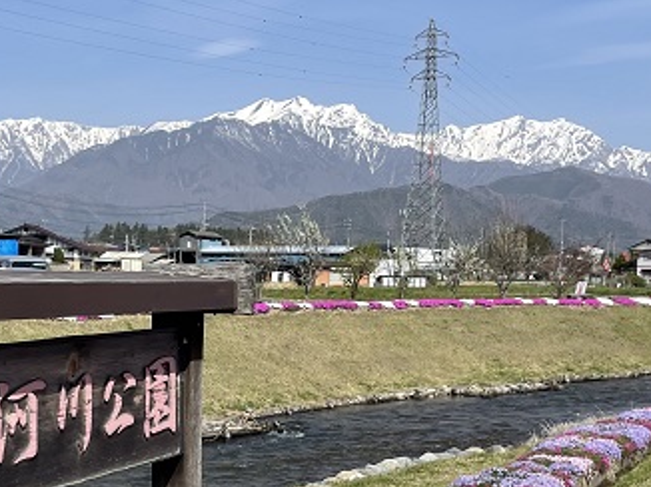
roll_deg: -1.1
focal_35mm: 65
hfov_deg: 29.7
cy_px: 402
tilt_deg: -5.1
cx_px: 245
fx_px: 1222
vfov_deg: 22.2
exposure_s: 1/3861
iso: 32
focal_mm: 4.2
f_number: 1.6
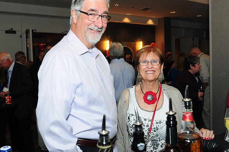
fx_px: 229
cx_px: 114
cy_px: 76
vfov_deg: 36.8
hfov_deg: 53.2
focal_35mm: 36
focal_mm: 24
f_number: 5
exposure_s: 1/60
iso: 500
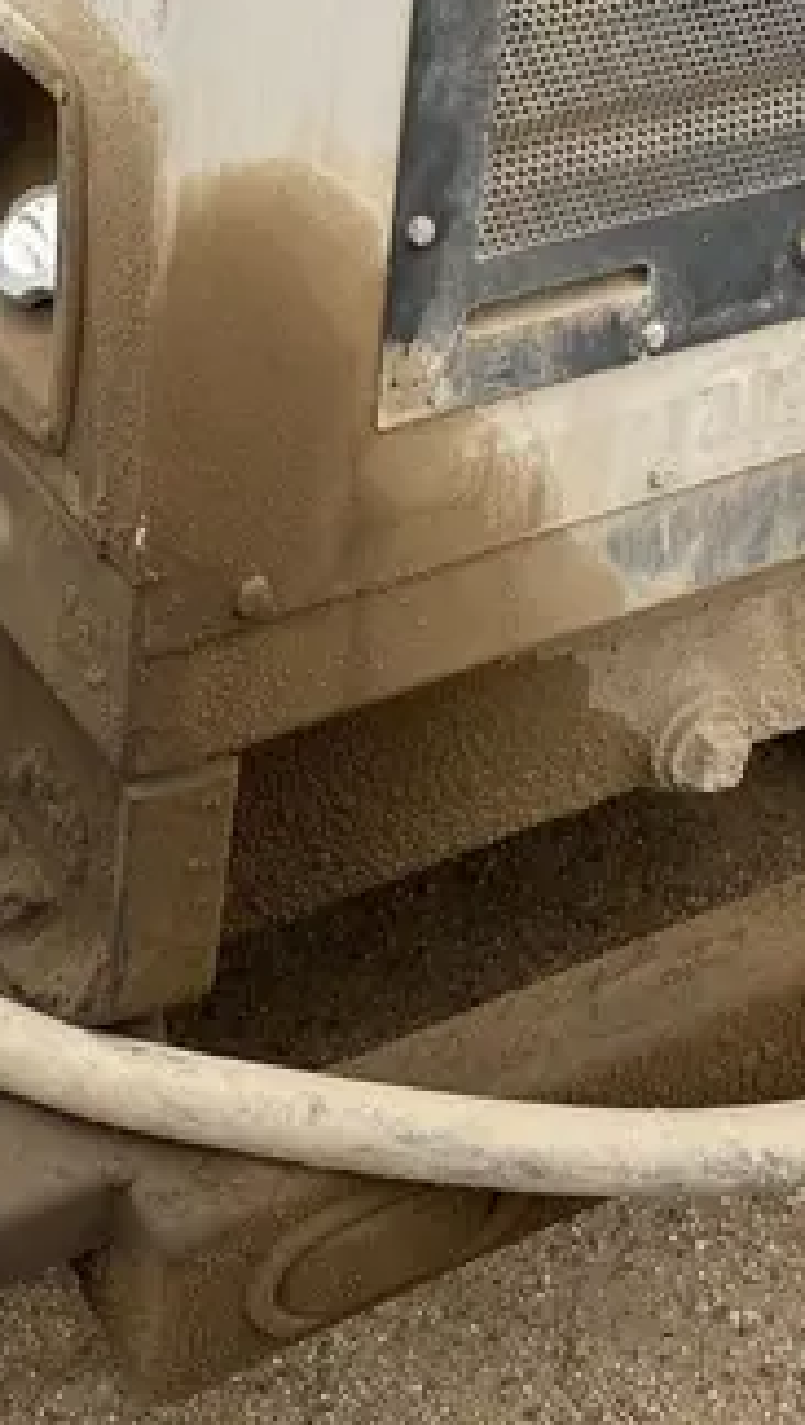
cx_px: 22
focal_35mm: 64
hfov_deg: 18.4
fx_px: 2421
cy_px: -42
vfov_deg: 30.2
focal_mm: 4.25
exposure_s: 1/434
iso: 32
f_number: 1.8
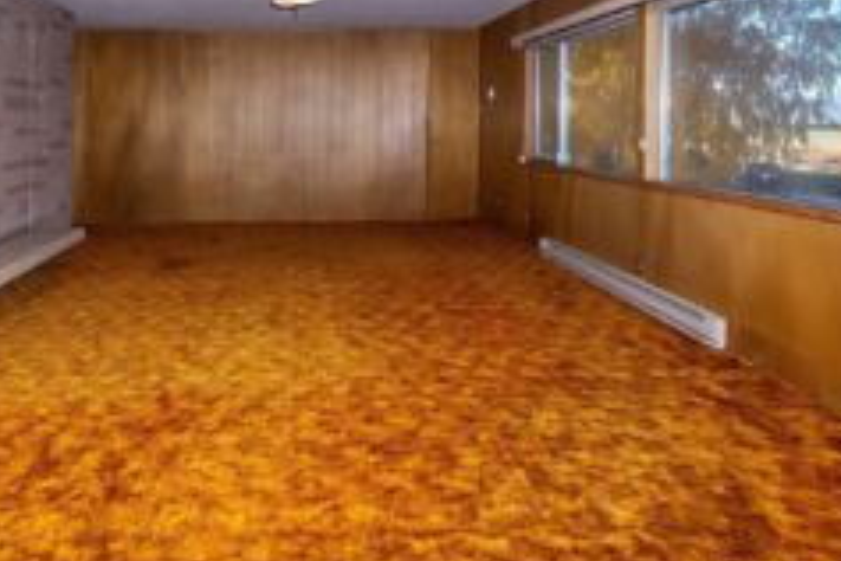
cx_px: 326
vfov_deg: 46.3
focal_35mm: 27
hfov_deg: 66.6
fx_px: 631
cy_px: 144
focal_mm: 16
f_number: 7.1
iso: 200
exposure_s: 1/160
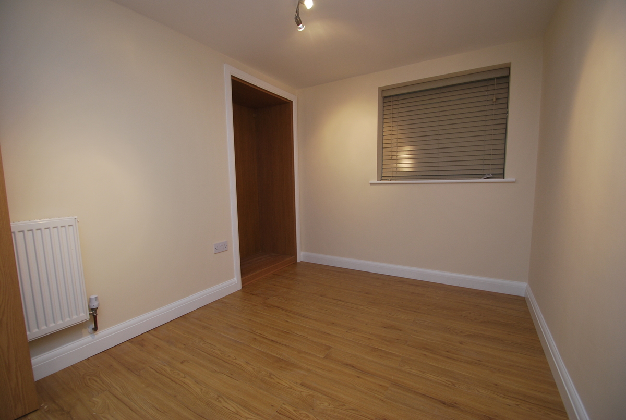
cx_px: 313
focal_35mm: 15
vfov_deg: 77.6
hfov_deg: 100.3
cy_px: 210
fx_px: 261
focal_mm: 10
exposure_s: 1/60
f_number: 4
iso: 200
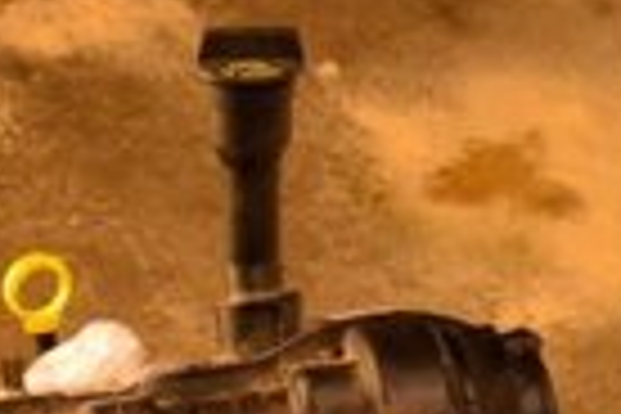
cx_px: -108
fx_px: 2989
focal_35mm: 173
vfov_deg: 7.6
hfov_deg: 11.6
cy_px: 857
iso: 1600
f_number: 8
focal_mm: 25
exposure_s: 1/50
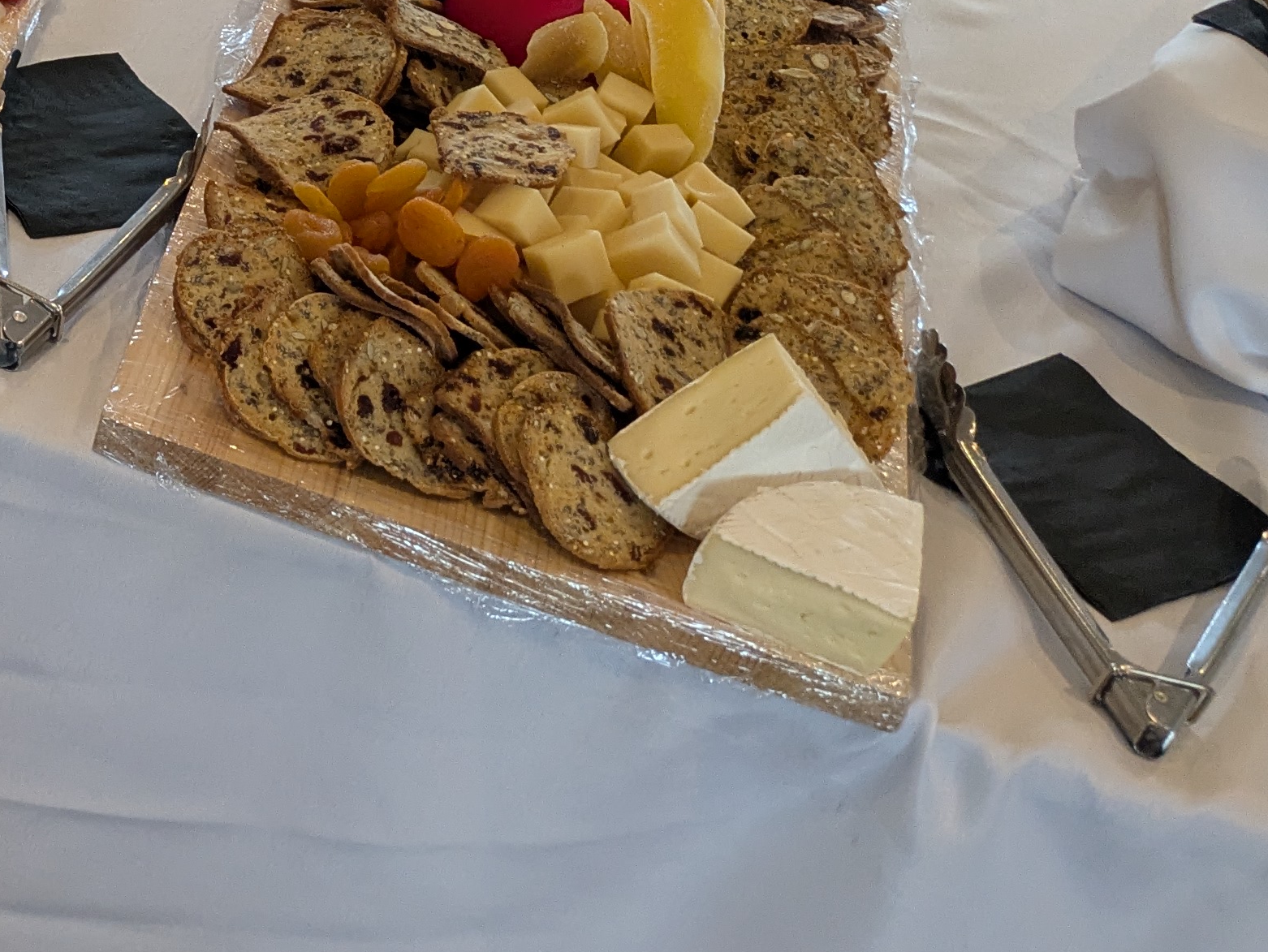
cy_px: -17
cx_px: -349
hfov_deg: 23.5
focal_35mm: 74
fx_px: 2712
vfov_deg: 19.3
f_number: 1.89
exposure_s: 1/60
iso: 255
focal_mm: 5.43
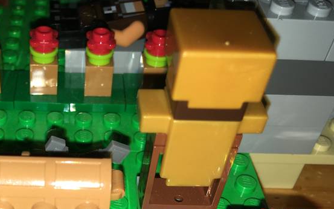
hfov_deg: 38.9
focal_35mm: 50
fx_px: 455
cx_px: 72
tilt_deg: -45.9
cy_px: 190
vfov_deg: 25.0
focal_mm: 4.15
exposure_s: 1/225
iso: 25
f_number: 2.2
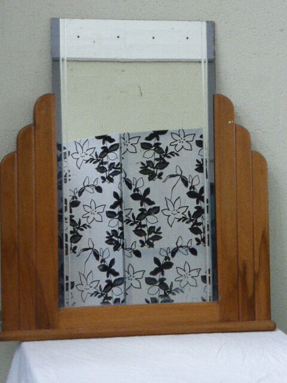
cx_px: 144
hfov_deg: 14.2
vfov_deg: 18.9
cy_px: 192
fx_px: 1150
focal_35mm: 104
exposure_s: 1/50
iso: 800
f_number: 5.3
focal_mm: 17.1
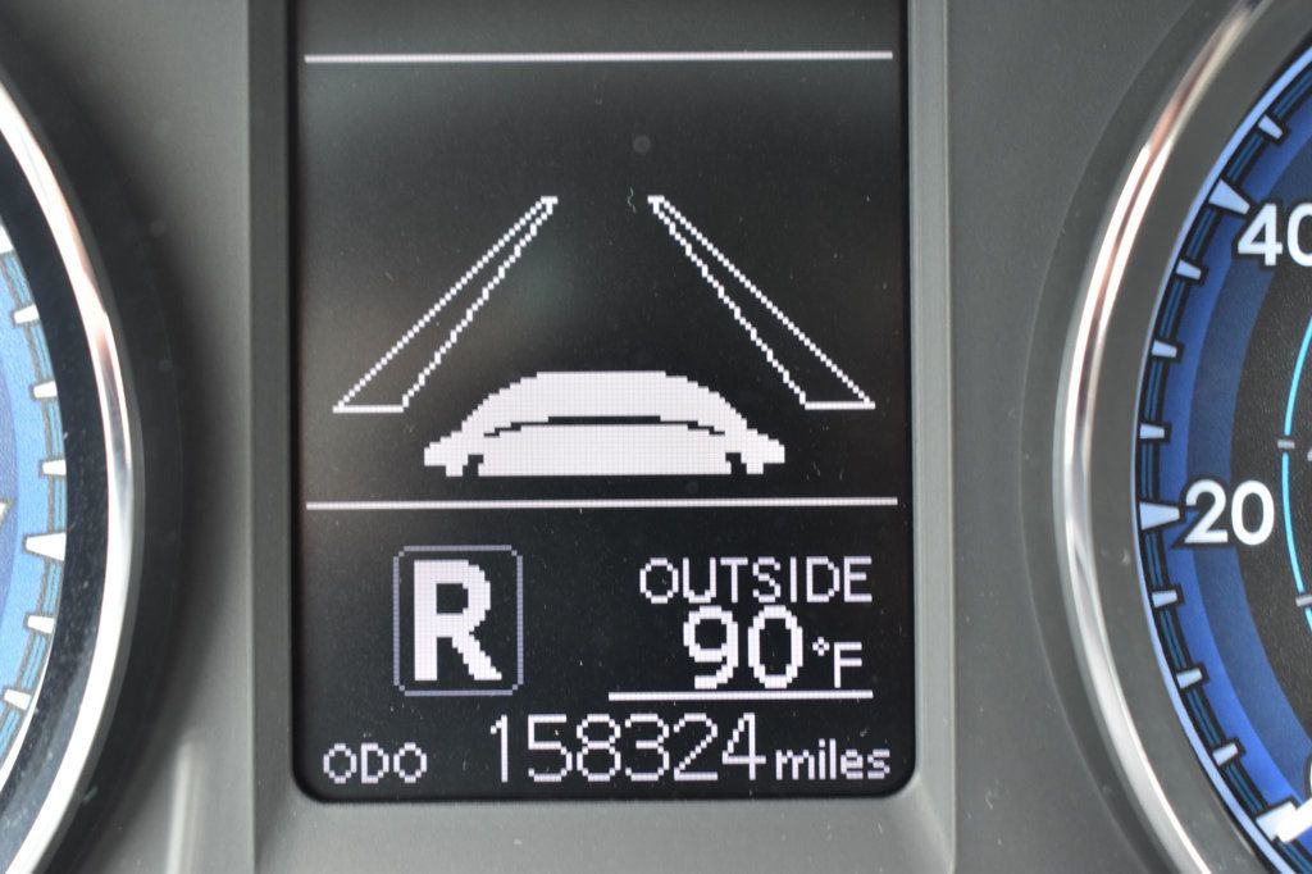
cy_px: 437
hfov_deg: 29.9
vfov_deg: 20.1
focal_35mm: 68
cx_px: 656
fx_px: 2459
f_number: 6.3
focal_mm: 45
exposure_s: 1/20
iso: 400
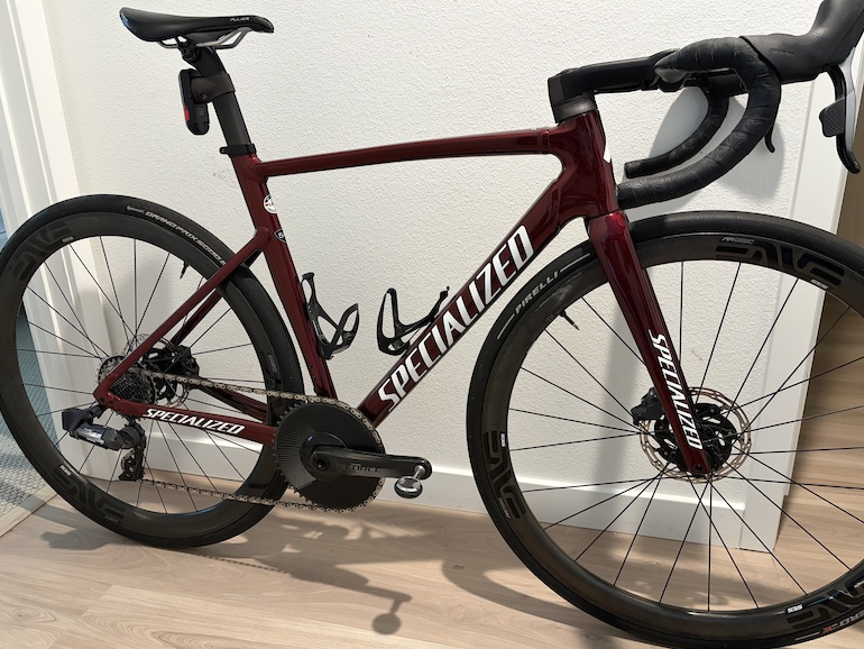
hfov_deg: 65.3
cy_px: 320
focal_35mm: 27
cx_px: 441
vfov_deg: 51.4
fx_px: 674
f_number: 1.6
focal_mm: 5.96
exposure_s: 1/60
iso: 250
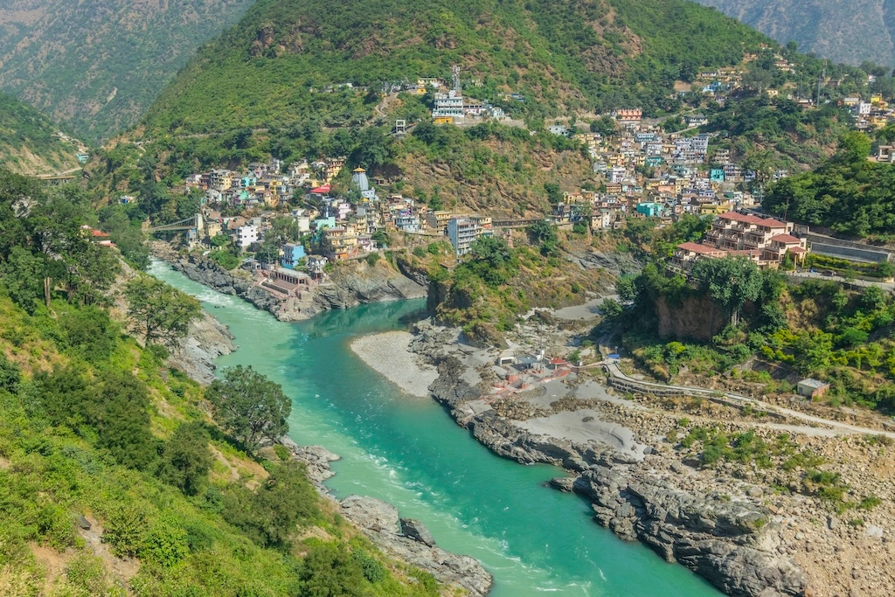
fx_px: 895
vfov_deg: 36.9
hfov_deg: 53.1
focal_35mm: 36
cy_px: 298
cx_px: 448
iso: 280
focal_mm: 24
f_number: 8
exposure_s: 1/350
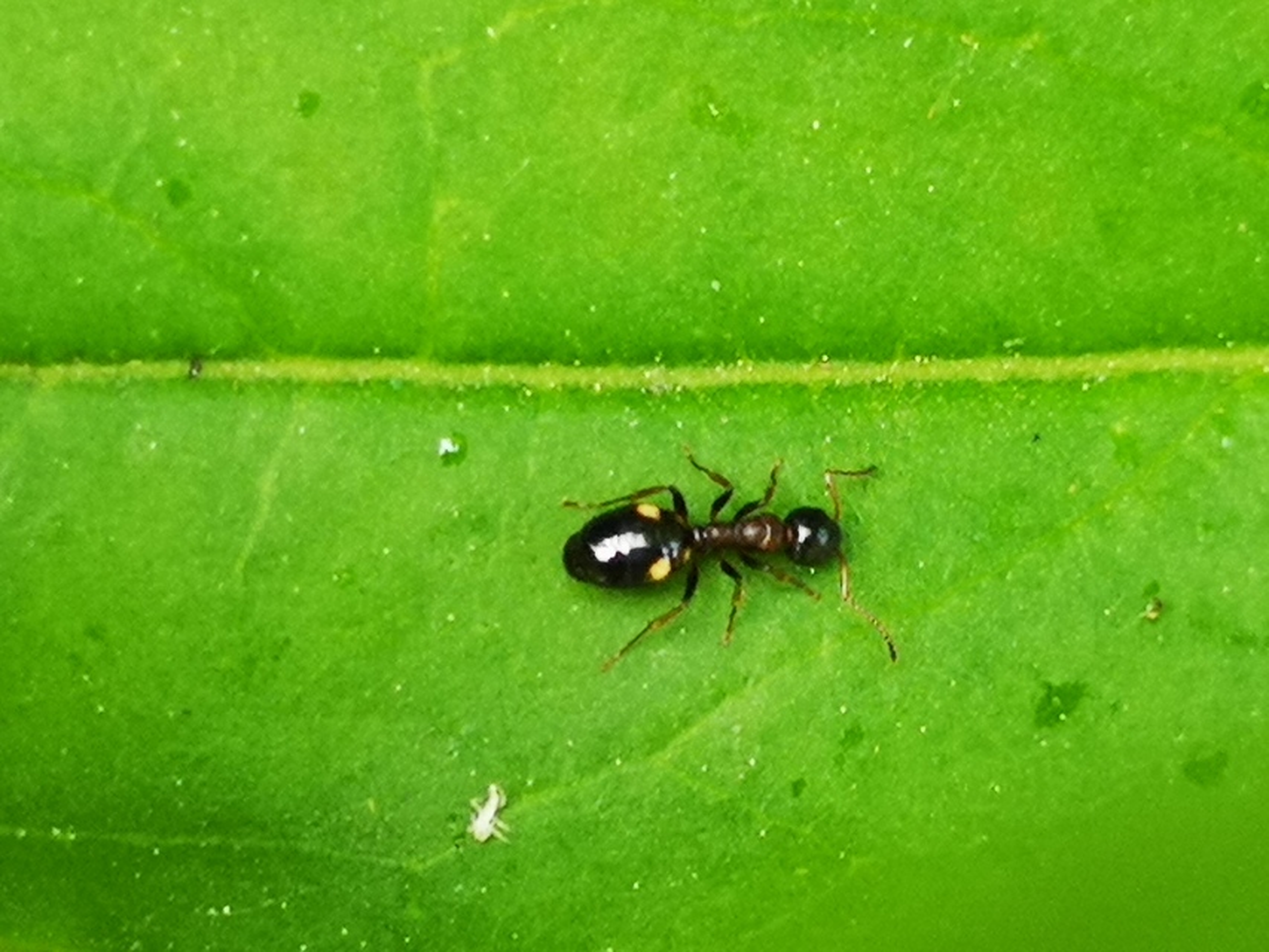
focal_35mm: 151
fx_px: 5536
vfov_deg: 9.8
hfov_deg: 13.1
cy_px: 476
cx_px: 634
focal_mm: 3.95
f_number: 1.8
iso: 64
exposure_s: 1/100
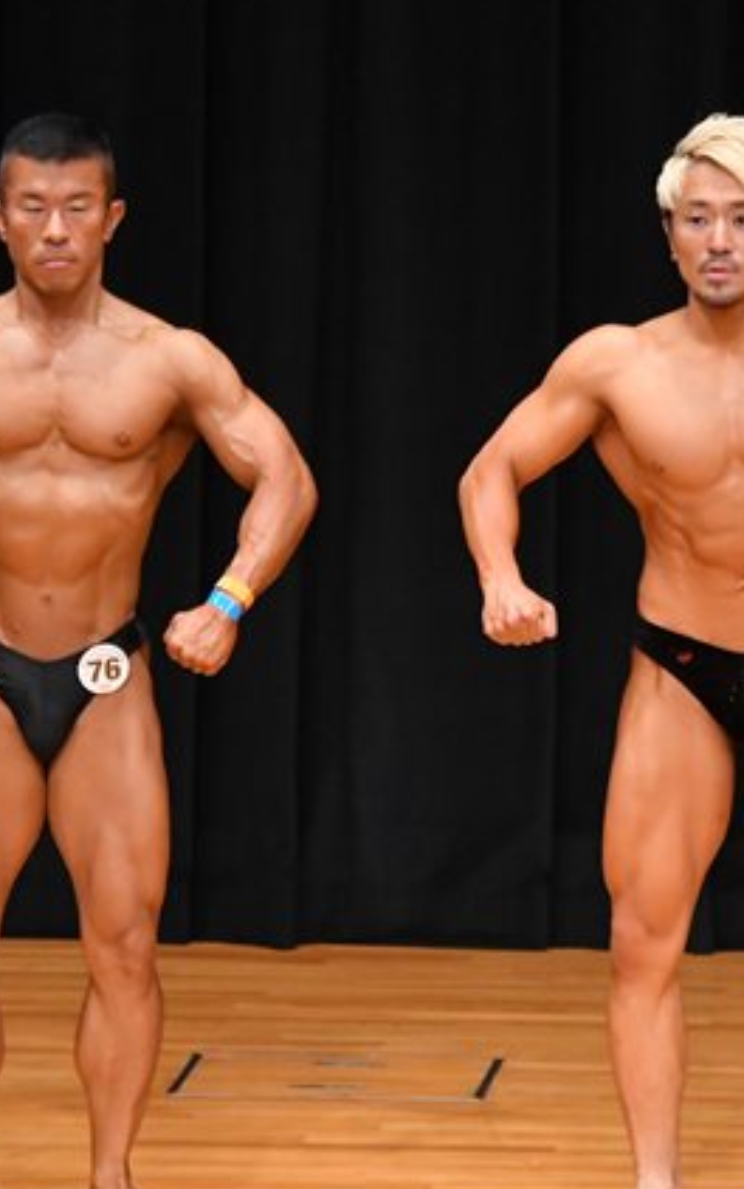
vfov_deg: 4.2
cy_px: 640
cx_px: 286
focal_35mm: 505
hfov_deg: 2.6
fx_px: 16372
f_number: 5.6
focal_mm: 180
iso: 4000
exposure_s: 1/400
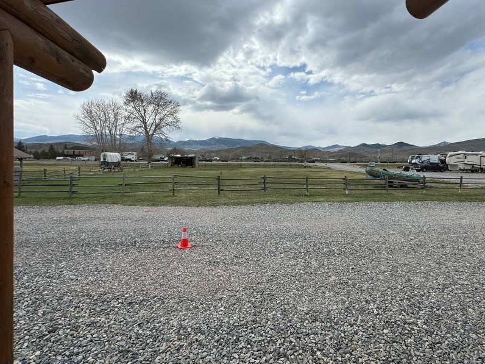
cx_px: 276
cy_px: 161
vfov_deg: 71.3
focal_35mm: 18
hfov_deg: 87.2
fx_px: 252
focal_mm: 2.22
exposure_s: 1/3906
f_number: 2.2
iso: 50
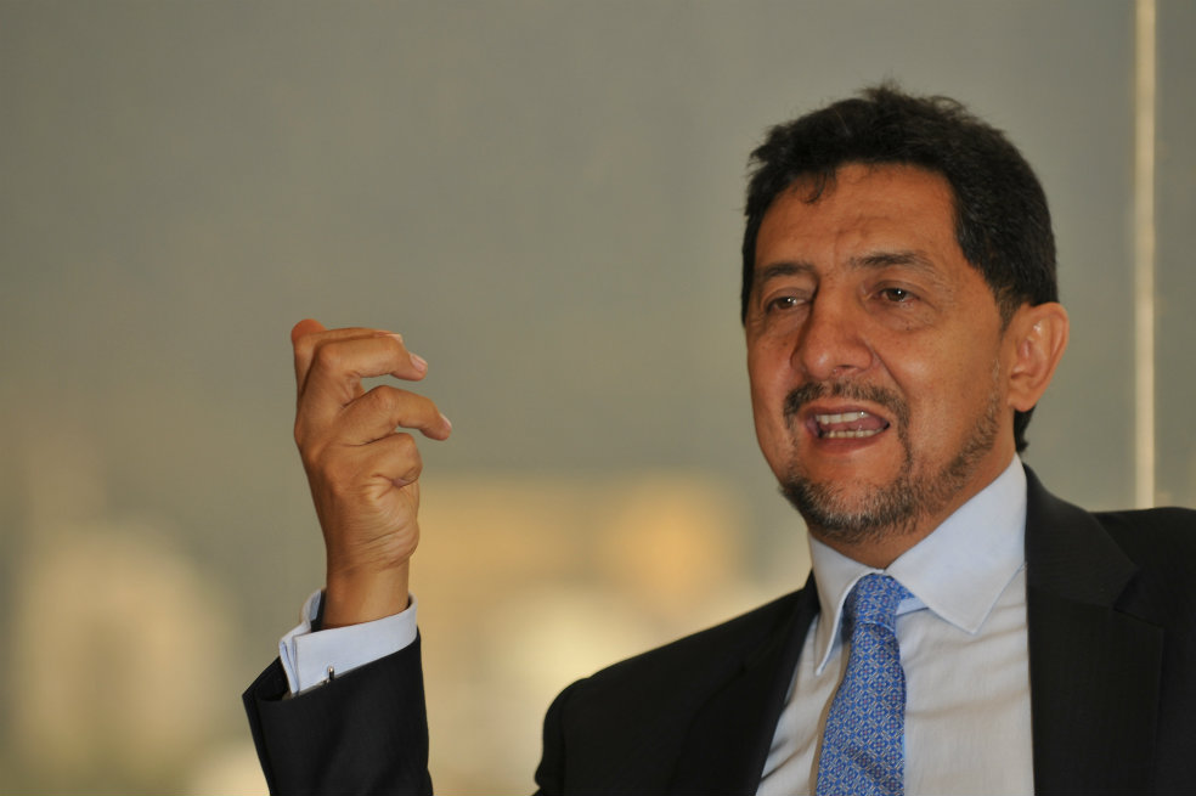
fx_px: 7471
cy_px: 398
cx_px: 598
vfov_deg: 6.1
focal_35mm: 225
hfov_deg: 9.2
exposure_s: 1/250
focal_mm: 150
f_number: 16
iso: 200
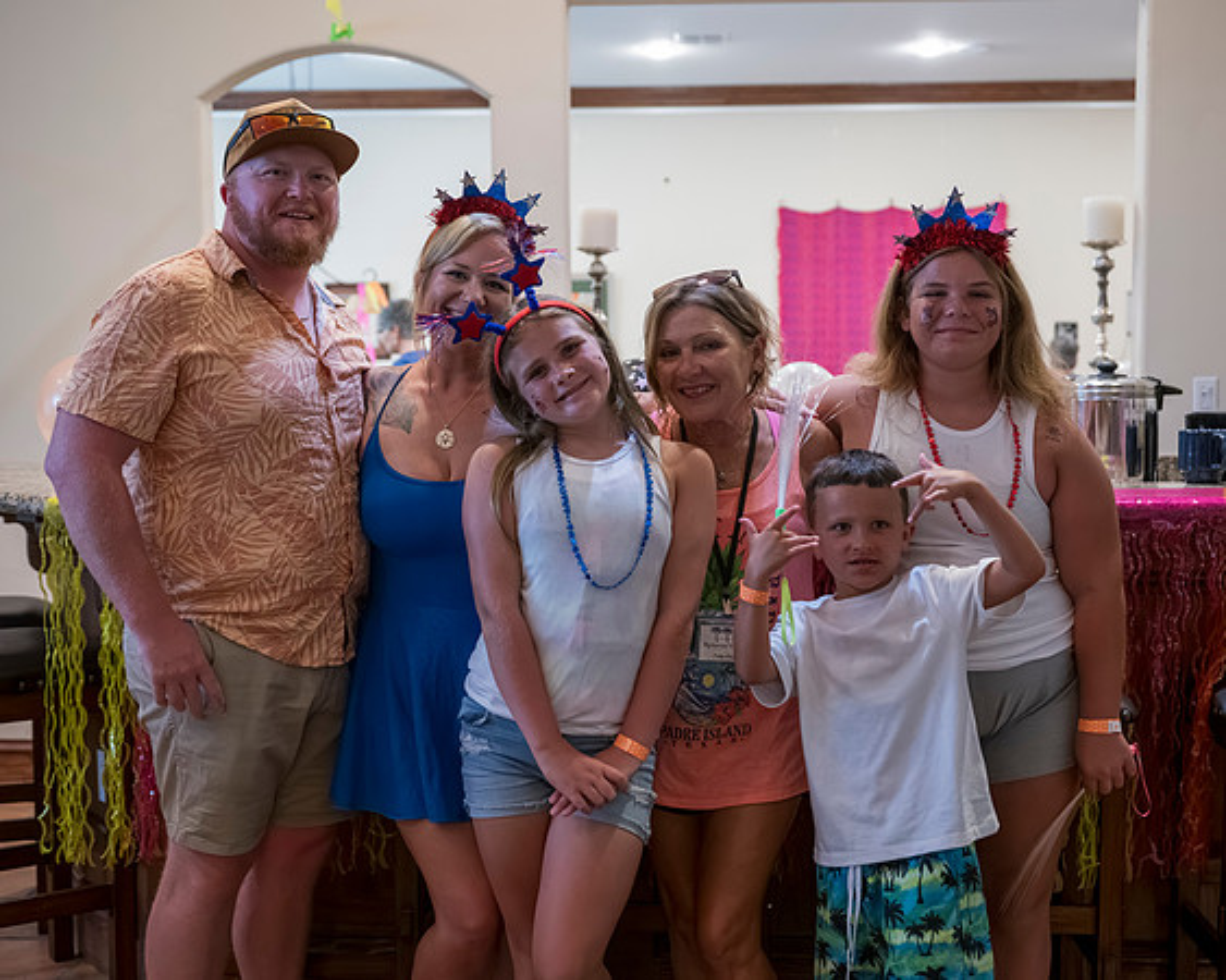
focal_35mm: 45
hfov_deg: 41.0
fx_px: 1639
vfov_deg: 33.3
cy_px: 517
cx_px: 624
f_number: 3.5
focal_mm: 38
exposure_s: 1/100
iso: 4000
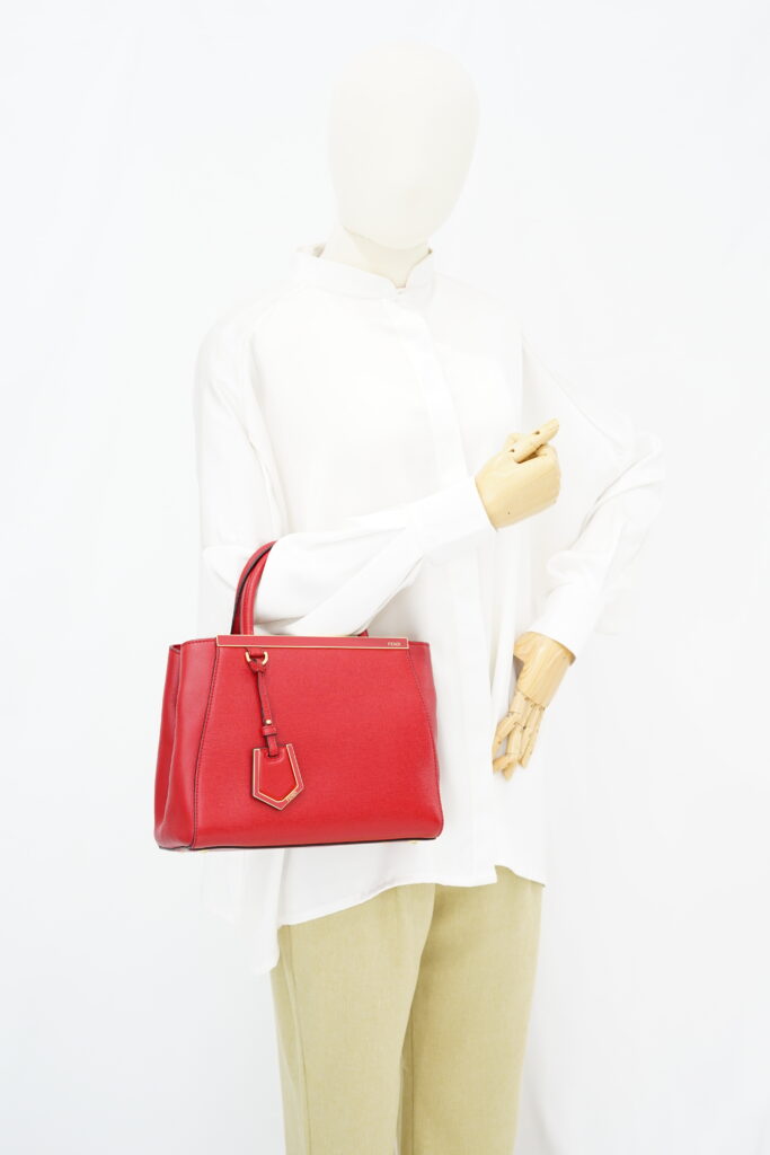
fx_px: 1603
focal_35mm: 50
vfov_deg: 39.6
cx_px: 385
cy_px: 578
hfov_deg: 27.0
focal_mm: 50
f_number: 5.6
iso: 640
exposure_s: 1/8
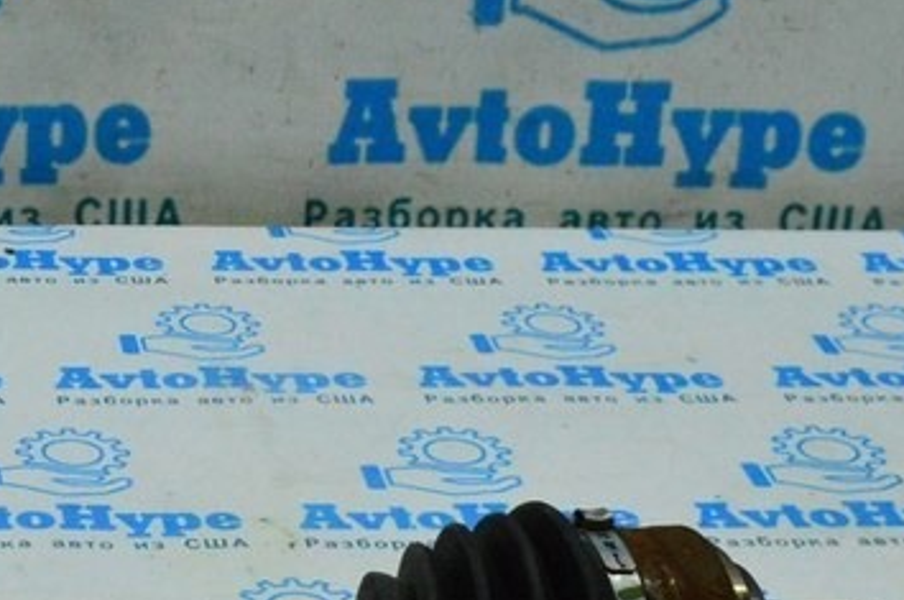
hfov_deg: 18.2
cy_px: 548
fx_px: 2719
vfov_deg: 12.5
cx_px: -94
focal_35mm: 108
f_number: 6.3
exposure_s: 1/800
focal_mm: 25
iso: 6400
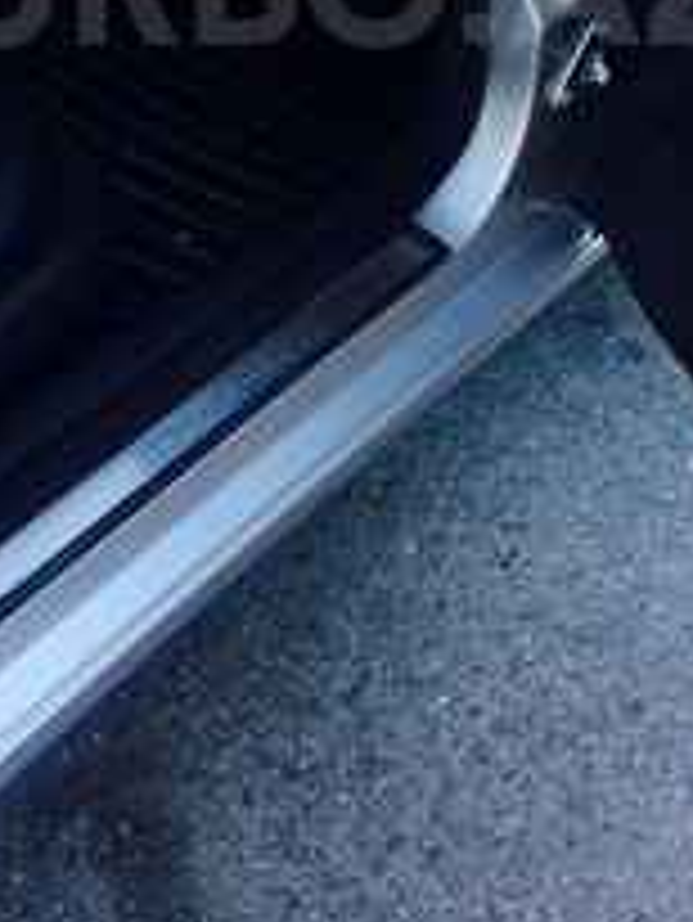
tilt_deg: -35.2
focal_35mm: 70
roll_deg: +0.1
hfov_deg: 21.0
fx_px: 1867
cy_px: -22
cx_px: 288
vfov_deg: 26.2
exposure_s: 1/100
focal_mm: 4.15
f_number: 2.2
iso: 32
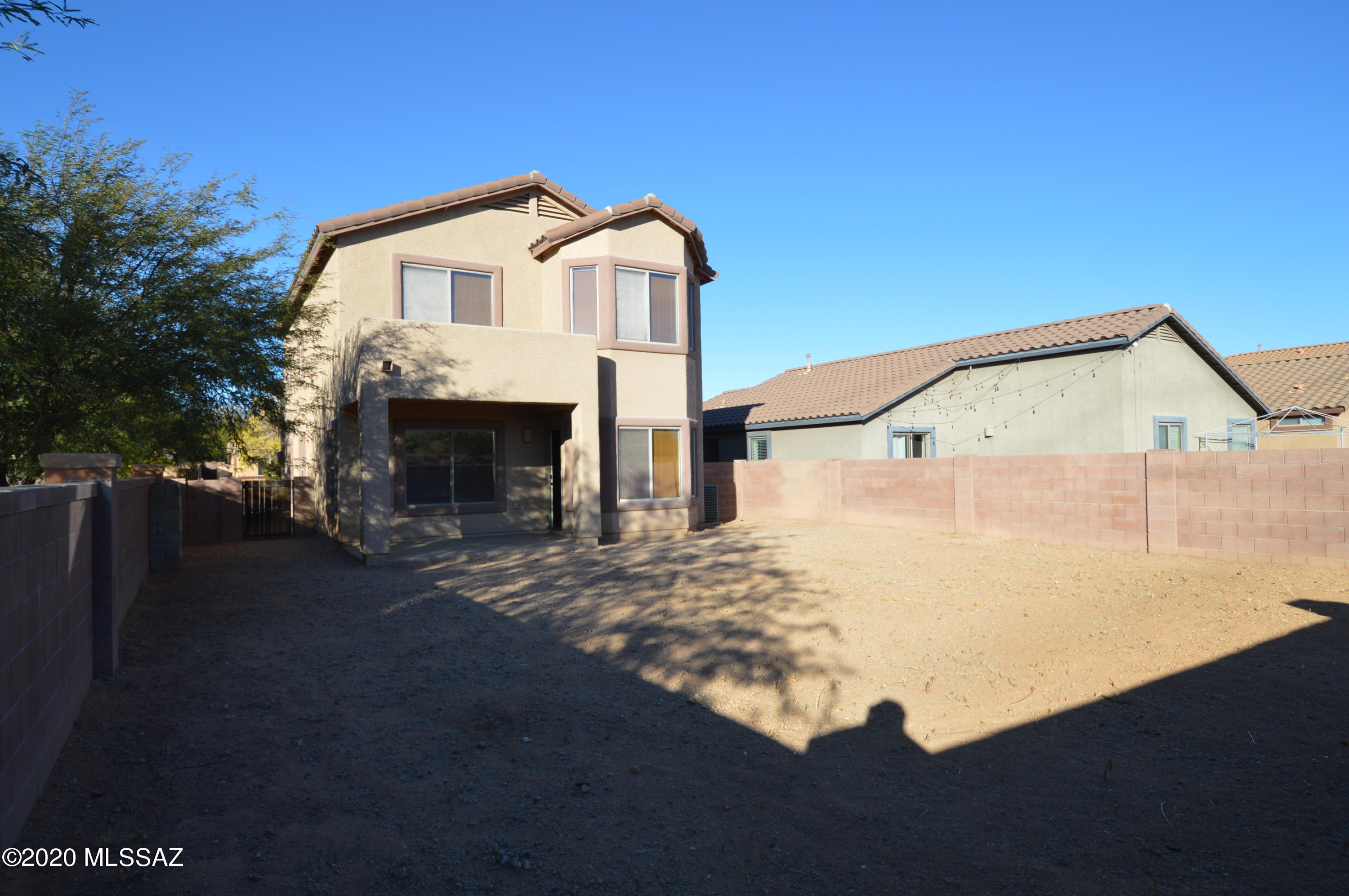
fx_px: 730
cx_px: 674
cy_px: 448
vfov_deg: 63.1
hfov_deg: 85.5
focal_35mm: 20
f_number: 7.1
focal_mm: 13
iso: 100
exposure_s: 1/200
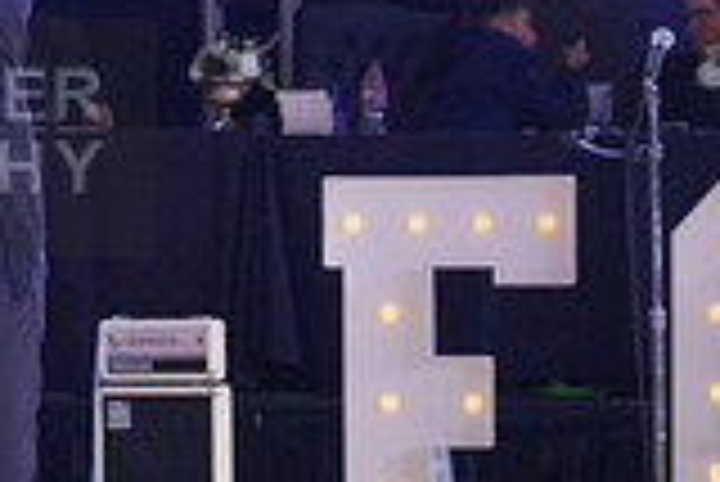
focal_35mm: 327
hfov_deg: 6.2
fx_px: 6546
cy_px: 137
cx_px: -333
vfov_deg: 4.2
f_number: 4
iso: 2500
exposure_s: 1/500
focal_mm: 90
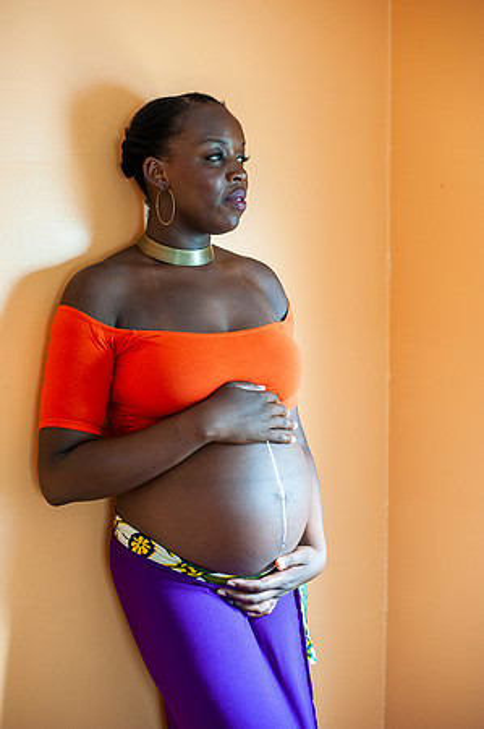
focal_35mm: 50
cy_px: 364
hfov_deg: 26.9
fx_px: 1011
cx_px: 242
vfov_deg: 39.6
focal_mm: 50
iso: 1600
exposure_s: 1/80
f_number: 2.8
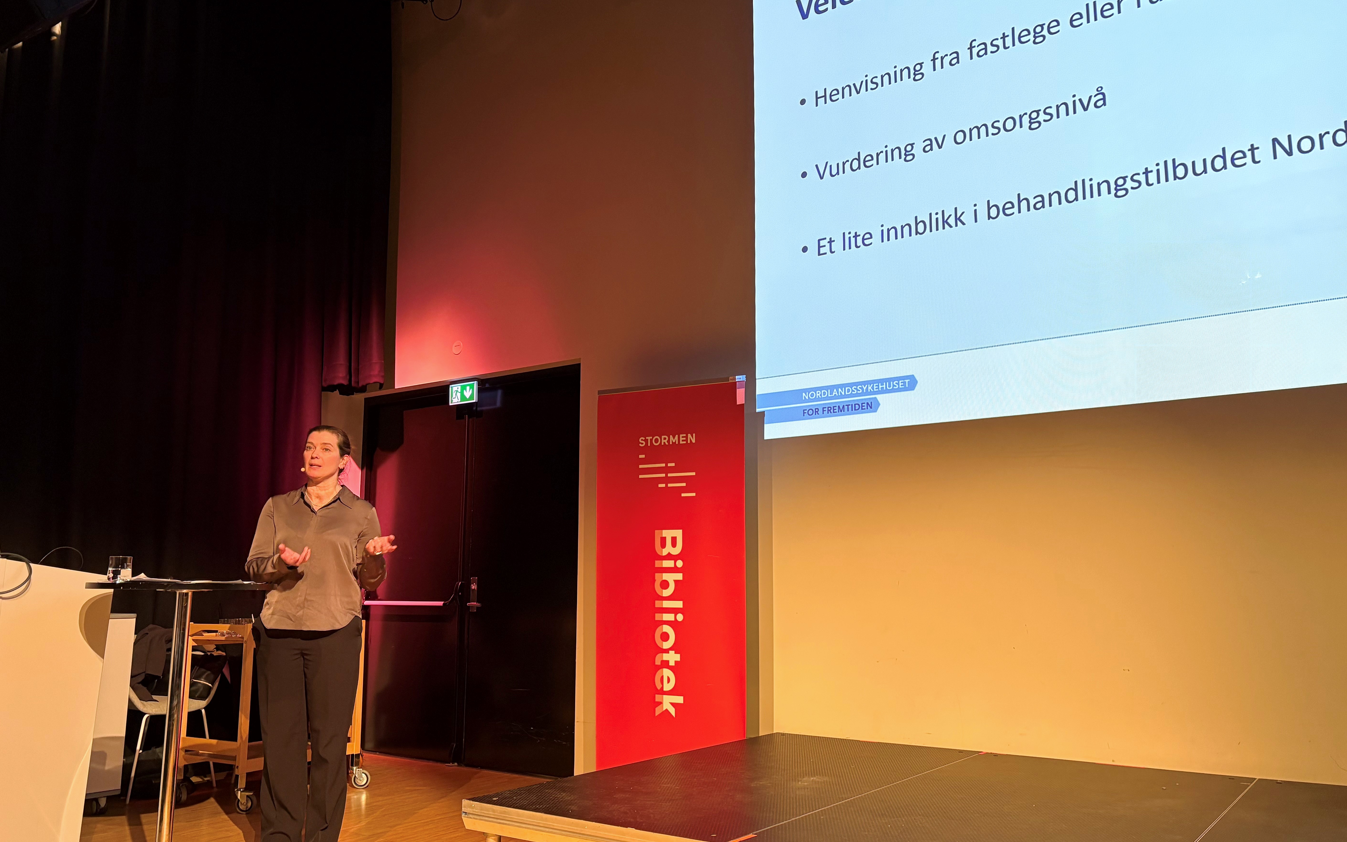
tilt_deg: +8.3
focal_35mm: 28
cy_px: 443
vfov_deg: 44.5
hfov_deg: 66.5
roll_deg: +0.1
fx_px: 1028
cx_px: 668
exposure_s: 1/50
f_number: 1.6
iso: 160
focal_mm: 5.96
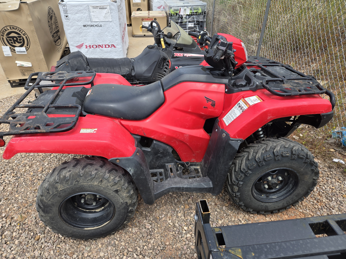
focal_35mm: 23
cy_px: 130
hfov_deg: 73.9
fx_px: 230
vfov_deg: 58.9
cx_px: 173
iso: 25
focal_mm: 5.4
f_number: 1.8
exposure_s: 1/1157
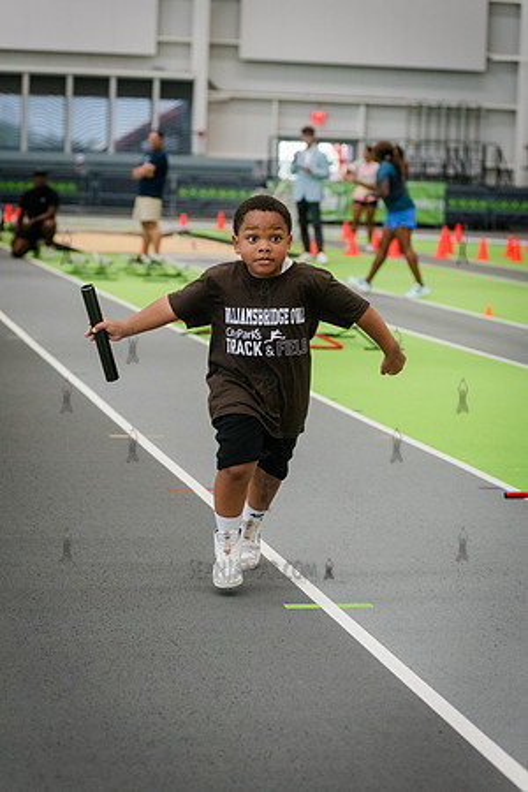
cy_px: 396
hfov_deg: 14.9
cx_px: 264
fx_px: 2024
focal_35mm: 92
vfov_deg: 22.1
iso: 6400
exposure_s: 1/1600
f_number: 4
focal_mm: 92
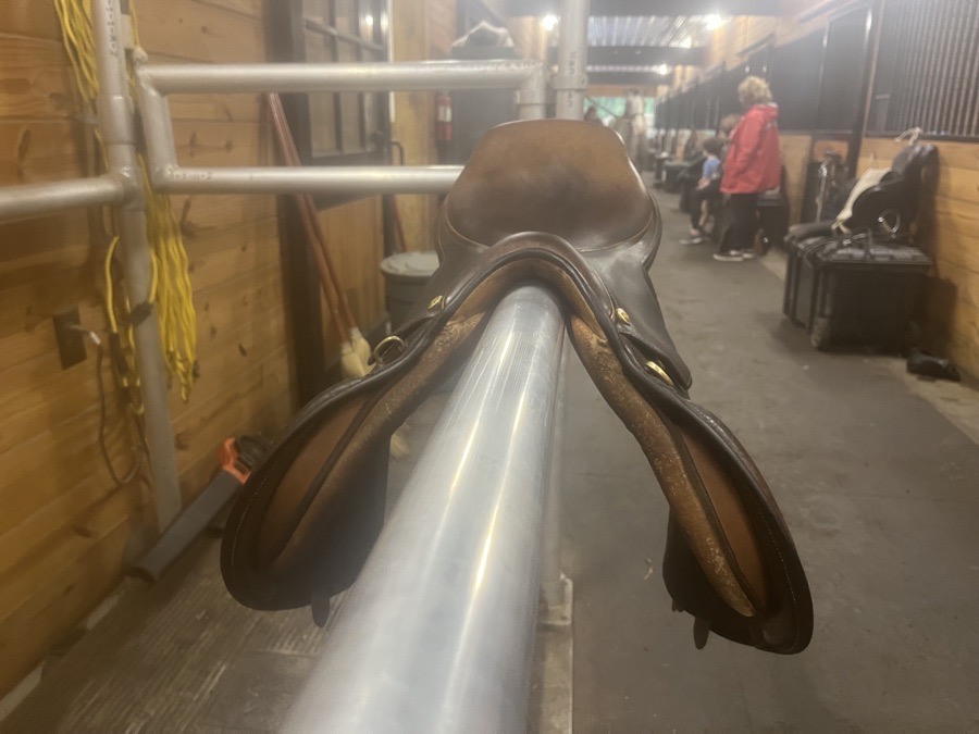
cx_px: 490
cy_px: 367
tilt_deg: -18.8
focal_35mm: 26
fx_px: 735
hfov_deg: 67.3
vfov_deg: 53.1
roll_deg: -0.7
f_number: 1.6
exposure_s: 1/60
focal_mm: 5.1
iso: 320
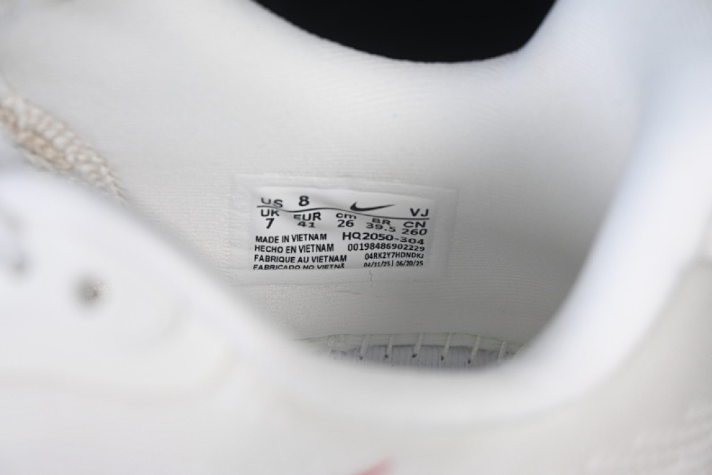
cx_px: 359
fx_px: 1503
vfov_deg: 18.0
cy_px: 238
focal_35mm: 76
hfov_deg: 26.6
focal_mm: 50
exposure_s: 1/100
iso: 160
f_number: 7.1
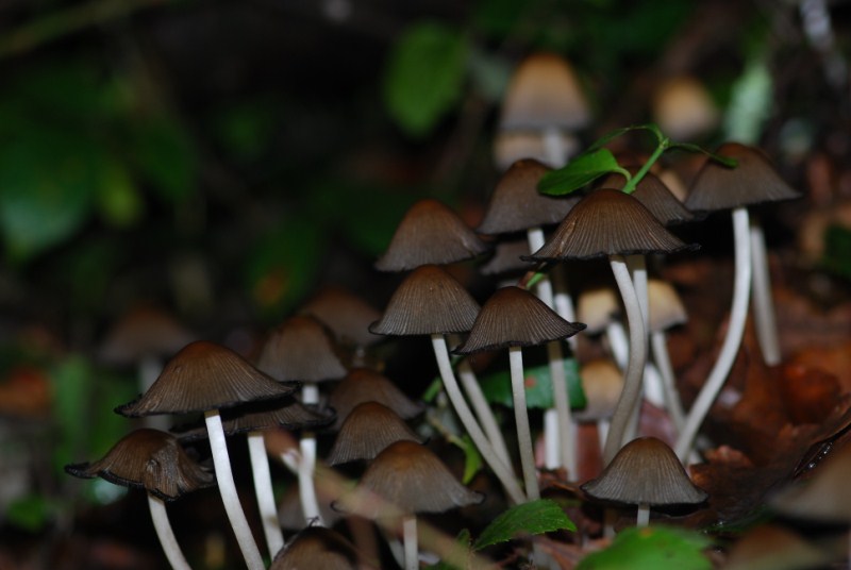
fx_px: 3729
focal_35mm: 158
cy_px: 285
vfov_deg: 8.7
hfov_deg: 13.0
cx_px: 426
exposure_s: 1/125
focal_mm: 105
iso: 100
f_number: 4
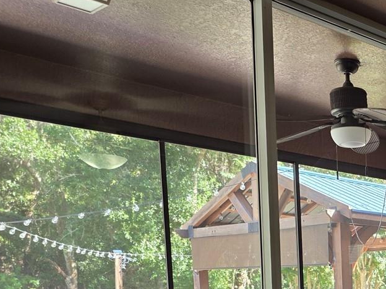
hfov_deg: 28.7
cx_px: 456
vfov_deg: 22.5
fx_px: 658
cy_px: 364
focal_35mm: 59
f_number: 1.7
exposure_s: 1/120
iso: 80
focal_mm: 6.25
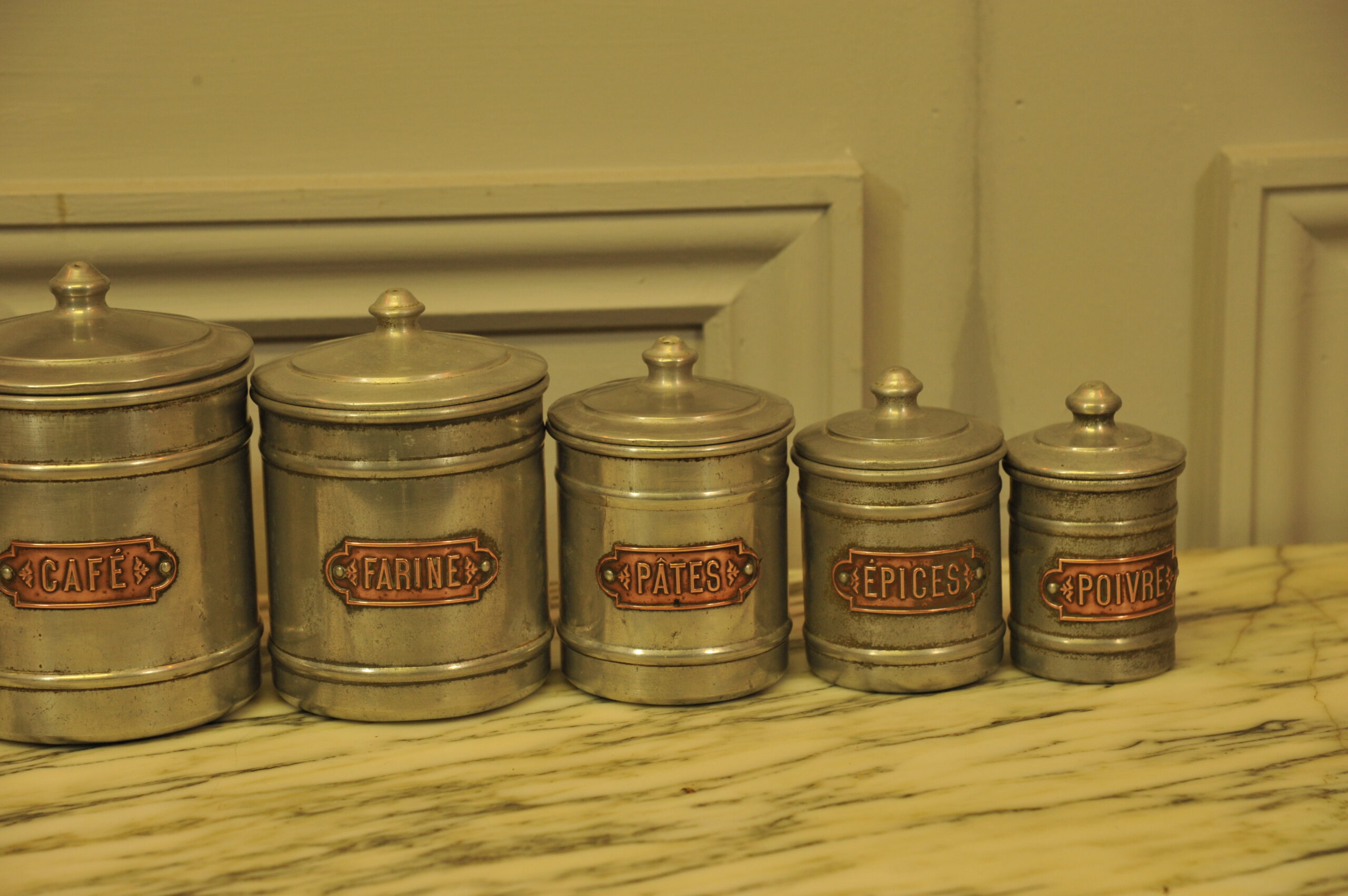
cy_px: 448
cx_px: 674
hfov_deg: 17.1
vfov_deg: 11.4
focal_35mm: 120
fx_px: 4490
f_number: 6.3
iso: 1250
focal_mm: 120
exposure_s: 1/100
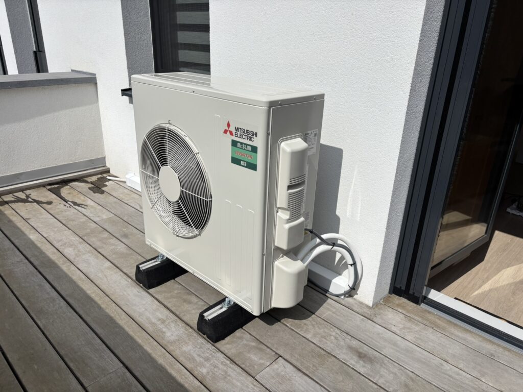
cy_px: 196
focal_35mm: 26
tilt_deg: -23.2
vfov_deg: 53.1
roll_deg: -1.6
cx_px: 262
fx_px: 393
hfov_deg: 67.3
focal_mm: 5.96
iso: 50
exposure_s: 1/9091
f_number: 1.6
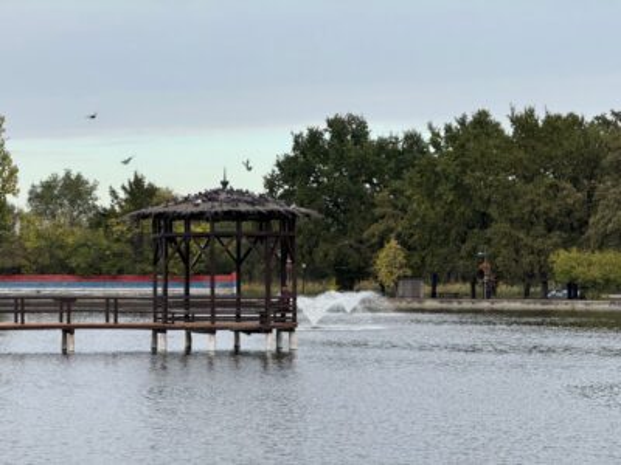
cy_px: 232
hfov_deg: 16.4
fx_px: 2153
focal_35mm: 120
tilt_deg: +0.6
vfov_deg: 12.3
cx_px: 310
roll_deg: -0.2
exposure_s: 1/298
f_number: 2.8
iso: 50
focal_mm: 15.66
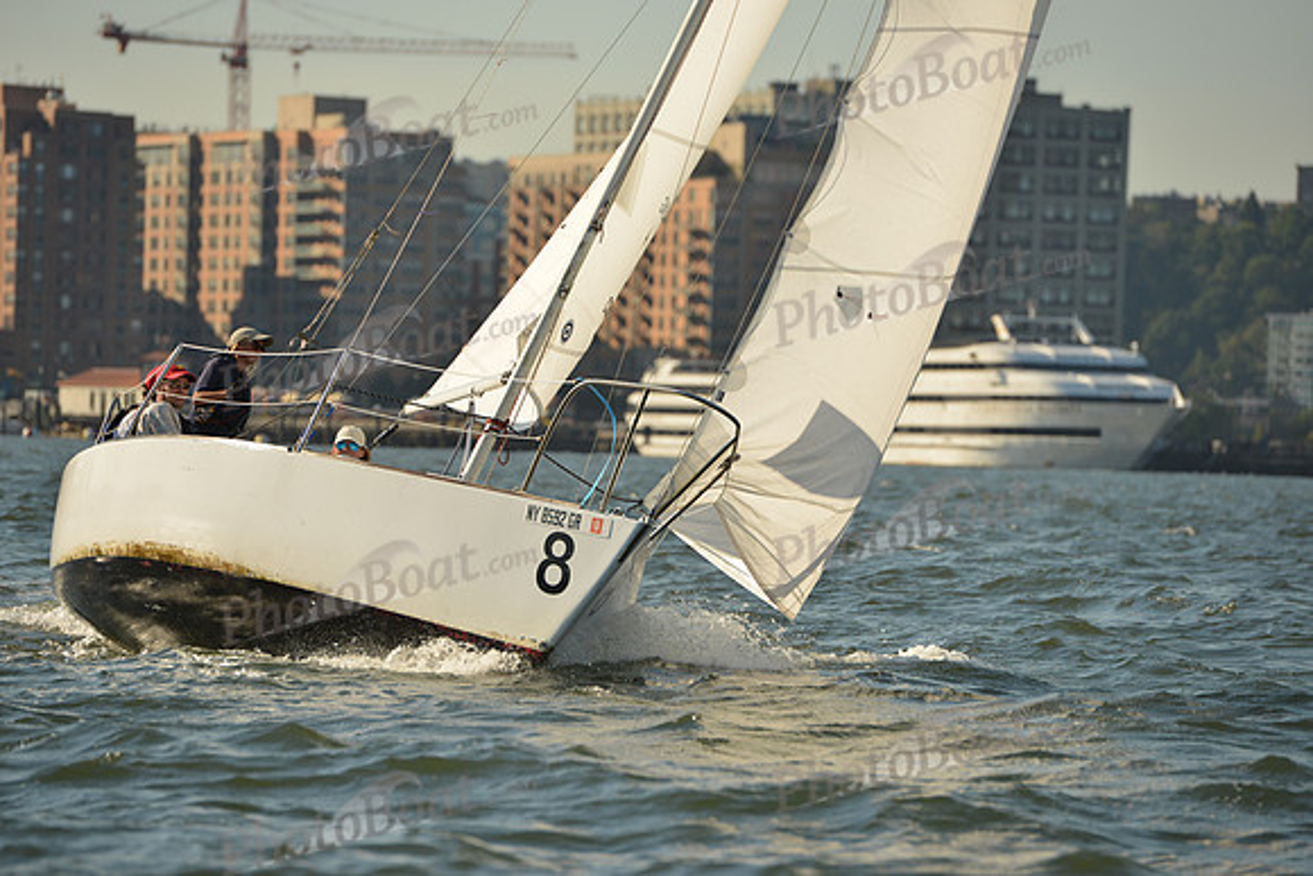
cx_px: 656
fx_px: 7113
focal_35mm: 195
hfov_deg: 10.5
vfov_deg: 7.0
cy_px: 438
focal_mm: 195
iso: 400
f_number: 5.6
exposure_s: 1/1250
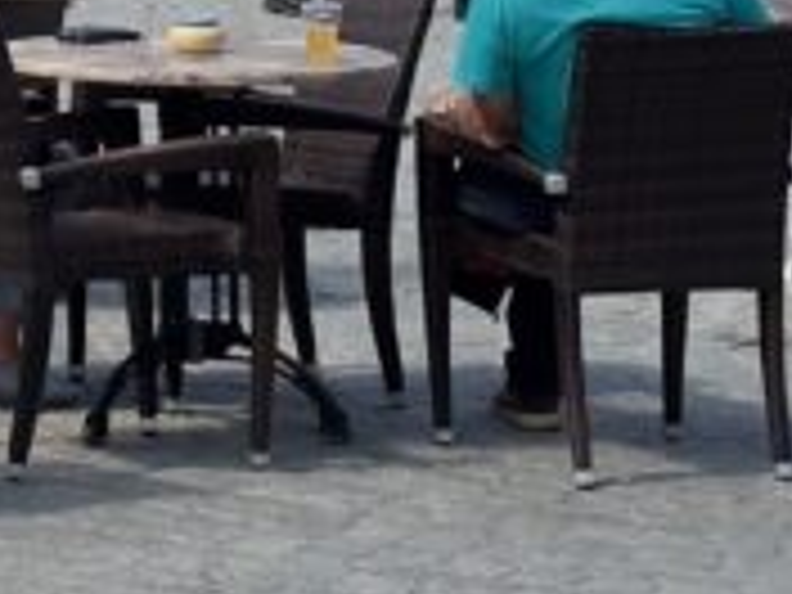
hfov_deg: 6.9
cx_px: -774
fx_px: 6383
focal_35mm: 279
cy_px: -684
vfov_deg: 5.2
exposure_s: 1/2358
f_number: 1.78
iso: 64
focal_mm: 6.86
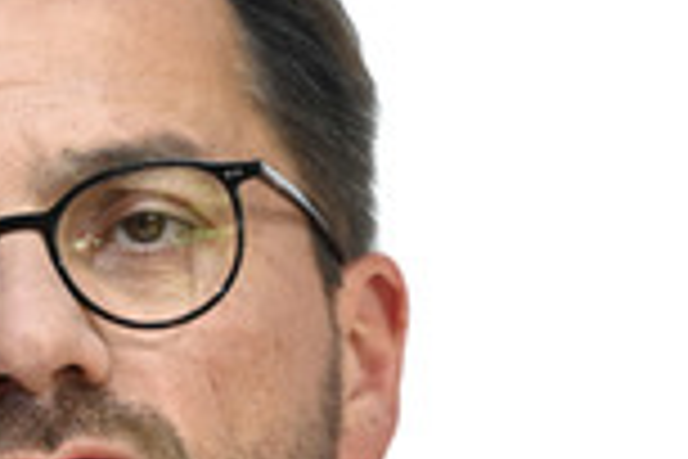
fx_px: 16855
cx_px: -137
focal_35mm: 882
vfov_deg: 1.6
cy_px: 428
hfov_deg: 2.3
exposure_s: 1/320
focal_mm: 300
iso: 2000
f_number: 7.1
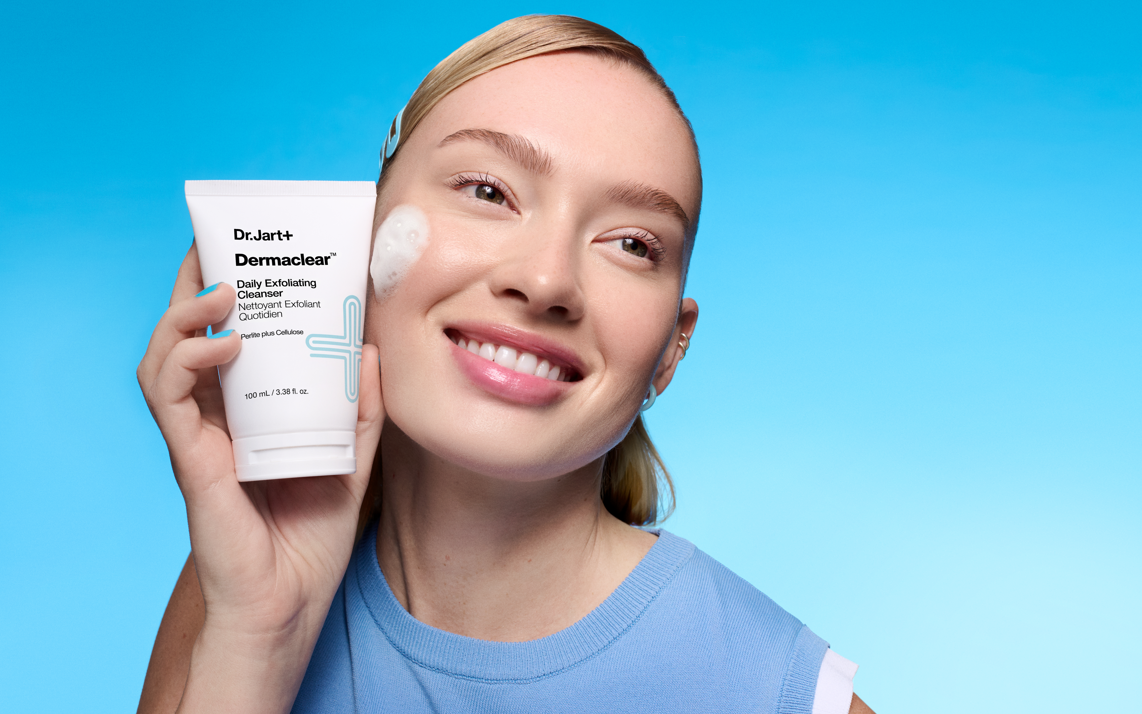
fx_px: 1120
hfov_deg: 54.0
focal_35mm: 36
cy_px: 344
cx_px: 568
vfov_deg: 35.3
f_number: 11
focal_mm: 35
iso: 200
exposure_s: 1/160
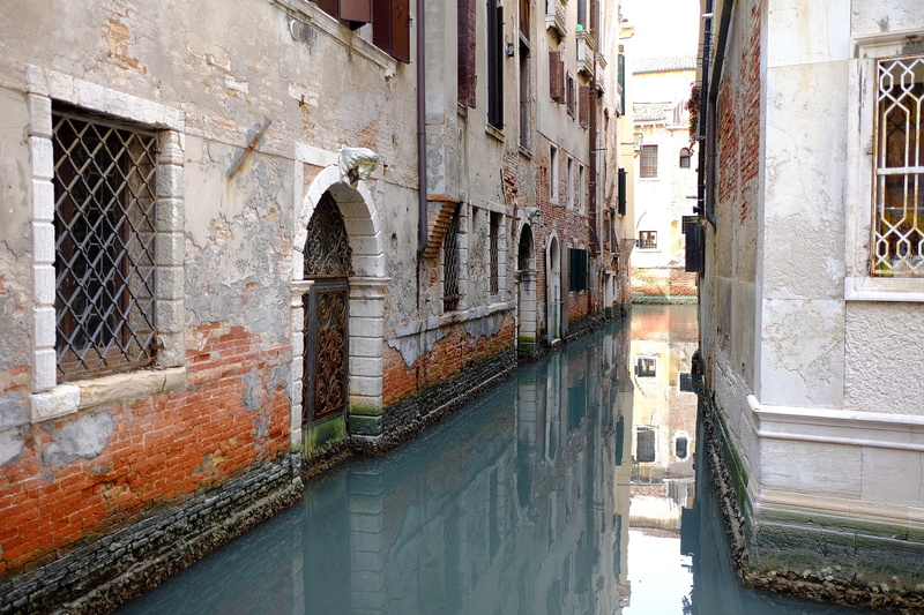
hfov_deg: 54.4
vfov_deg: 37.8
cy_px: 308
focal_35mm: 35
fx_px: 898
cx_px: 462
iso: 200
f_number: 2
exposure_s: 1/320
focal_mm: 23
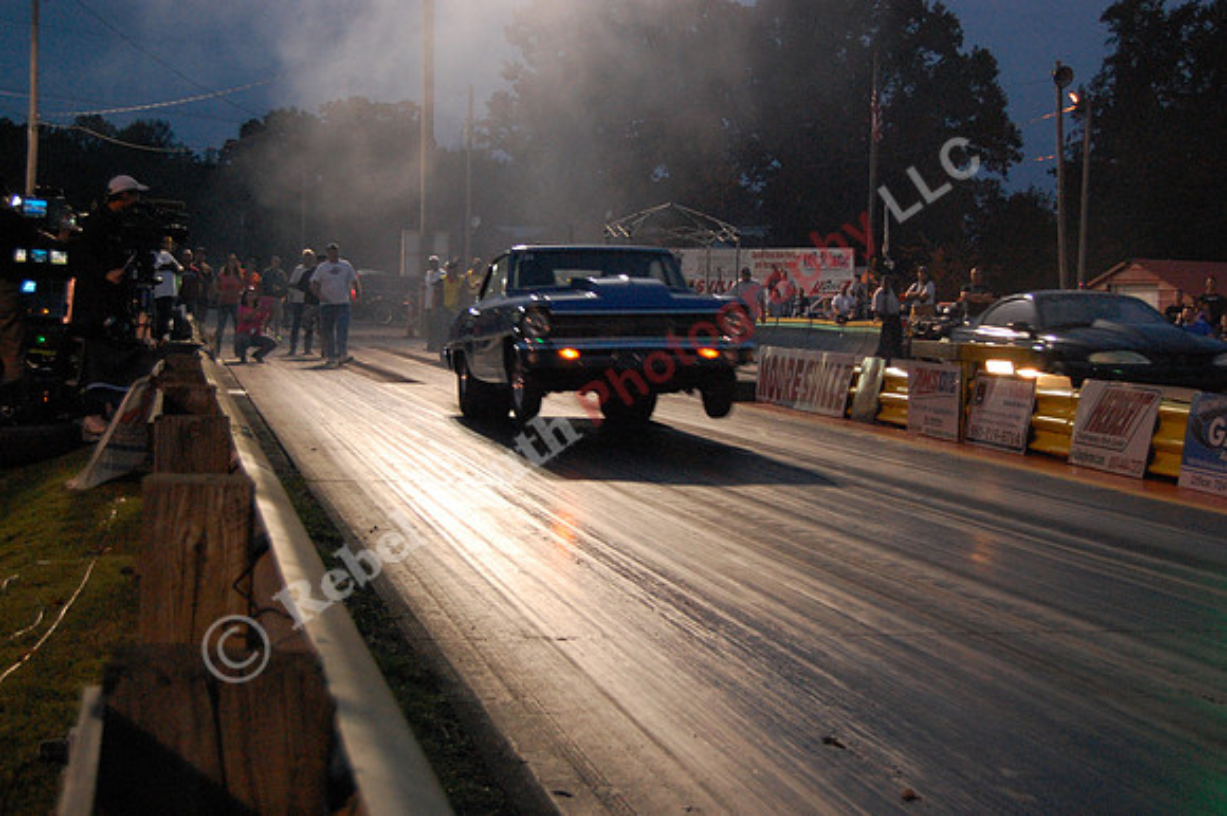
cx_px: 614
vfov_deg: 23.8
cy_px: 408
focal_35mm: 57
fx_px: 1942
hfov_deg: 35.1
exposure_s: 1/60
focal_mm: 38
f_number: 5
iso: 1600
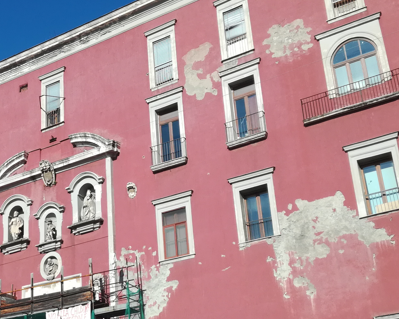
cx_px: 114
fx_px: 661
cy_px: 197
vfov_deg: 27.1
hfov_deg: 33.1
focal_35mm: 56
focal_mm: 3.79
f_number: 2
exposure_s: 1/1508
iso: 50
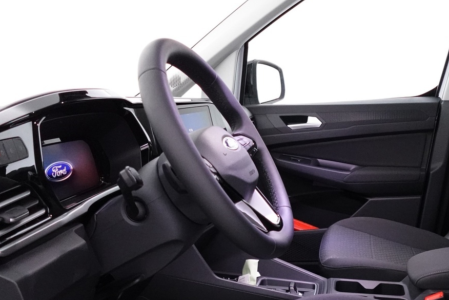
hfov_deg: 51.3
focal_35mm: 37
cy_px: 264
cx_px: 285
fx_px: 461
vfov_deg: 34.2
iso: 2000
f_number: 2
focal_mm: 7.6
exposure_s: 1/80
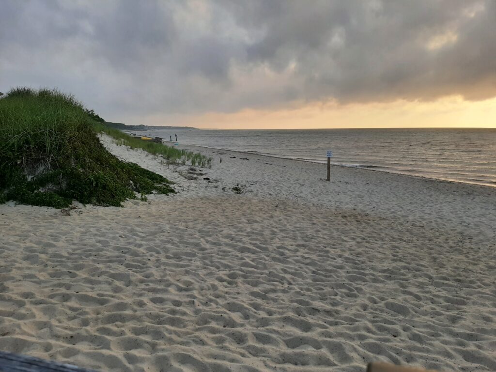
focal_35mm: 26
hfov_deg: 67.3
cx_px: 248
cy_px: 186
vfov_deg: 53.1
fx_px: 373
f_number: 1.7
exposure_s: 1/985
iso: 40
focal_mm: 3.93
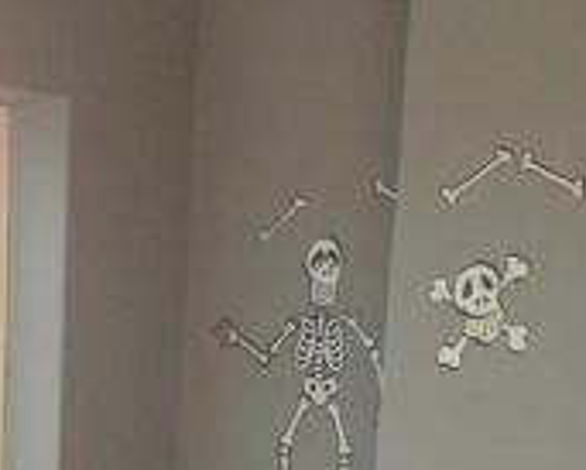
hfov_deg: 22.9
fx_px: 1388
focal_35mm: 80
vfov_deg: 17.8
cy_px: 633
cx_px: 9
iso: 80
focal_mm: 4.2
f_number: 3.3
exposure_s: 1/180
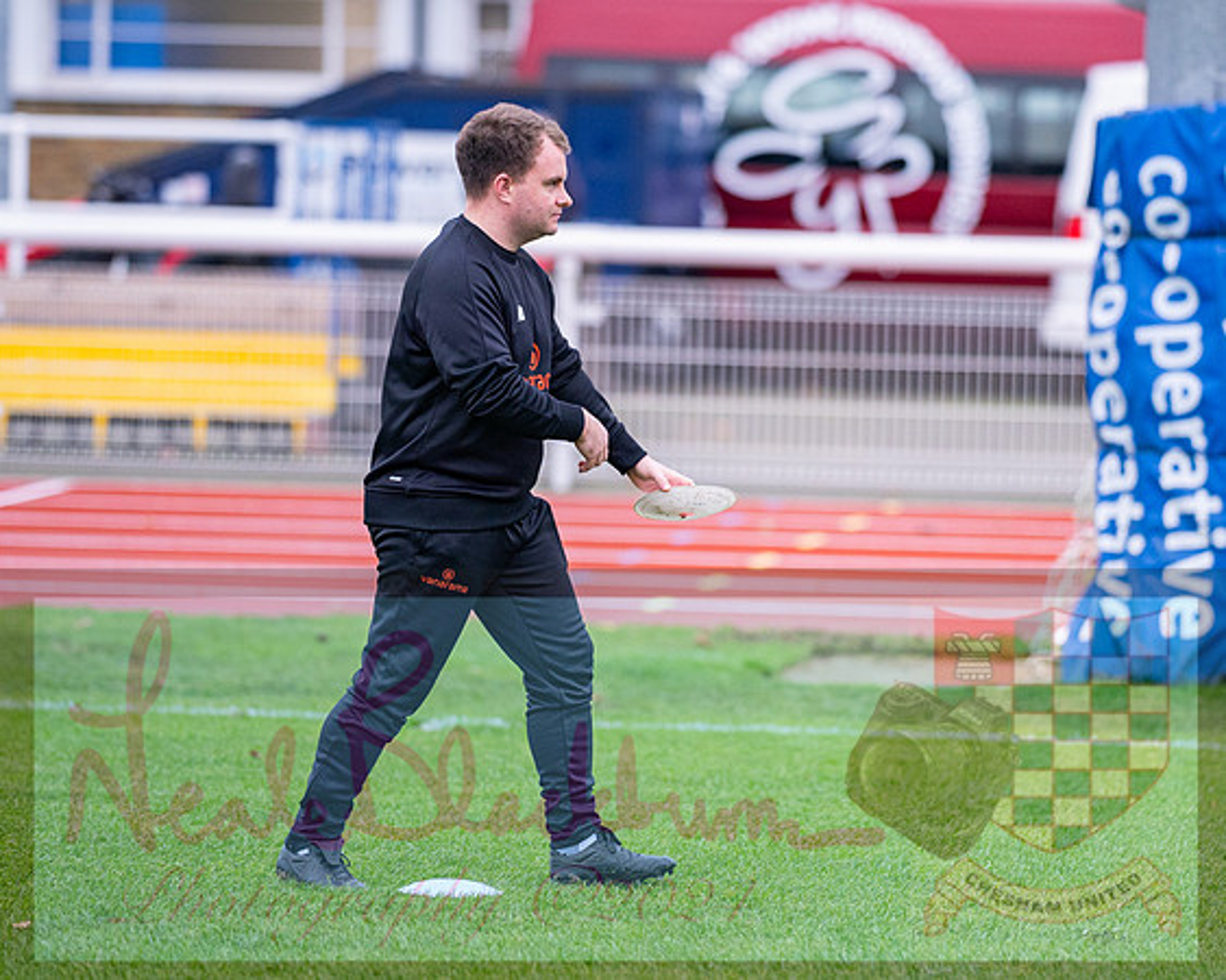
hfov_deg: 8.4
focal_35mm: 231
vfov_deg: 6.7
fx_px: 8387
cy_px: 495
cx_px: 741
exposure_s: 1/1250
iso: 640
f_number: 1.8
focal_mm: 135
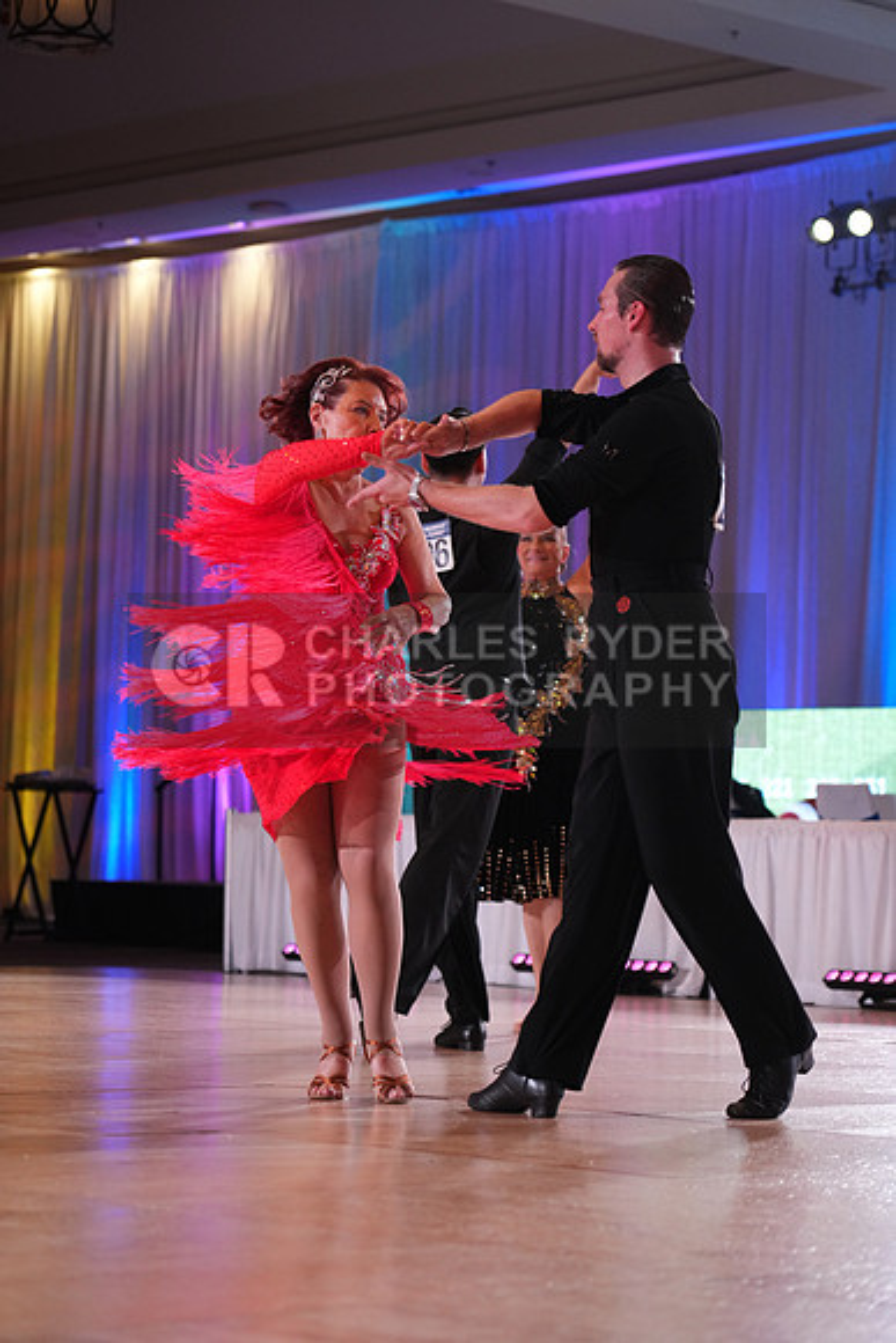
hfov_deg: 13.0
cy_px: 672
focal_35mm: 105
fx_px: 3917
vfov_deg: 19.5
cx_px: 448
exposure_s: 1/400
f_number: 4
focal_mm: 105
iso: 2000
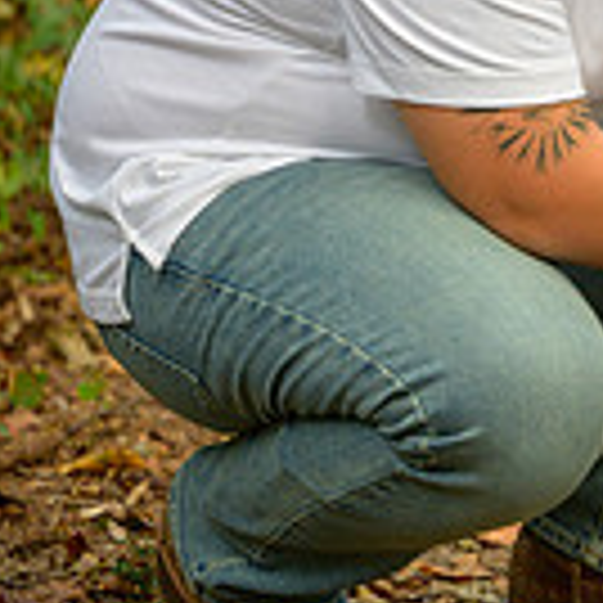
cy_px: 92
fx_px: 7627
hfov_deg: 4.5
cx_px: 976
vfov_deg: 4.5
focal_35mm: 387
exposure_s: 1/125
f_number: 3.3
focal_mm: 105
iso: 1100
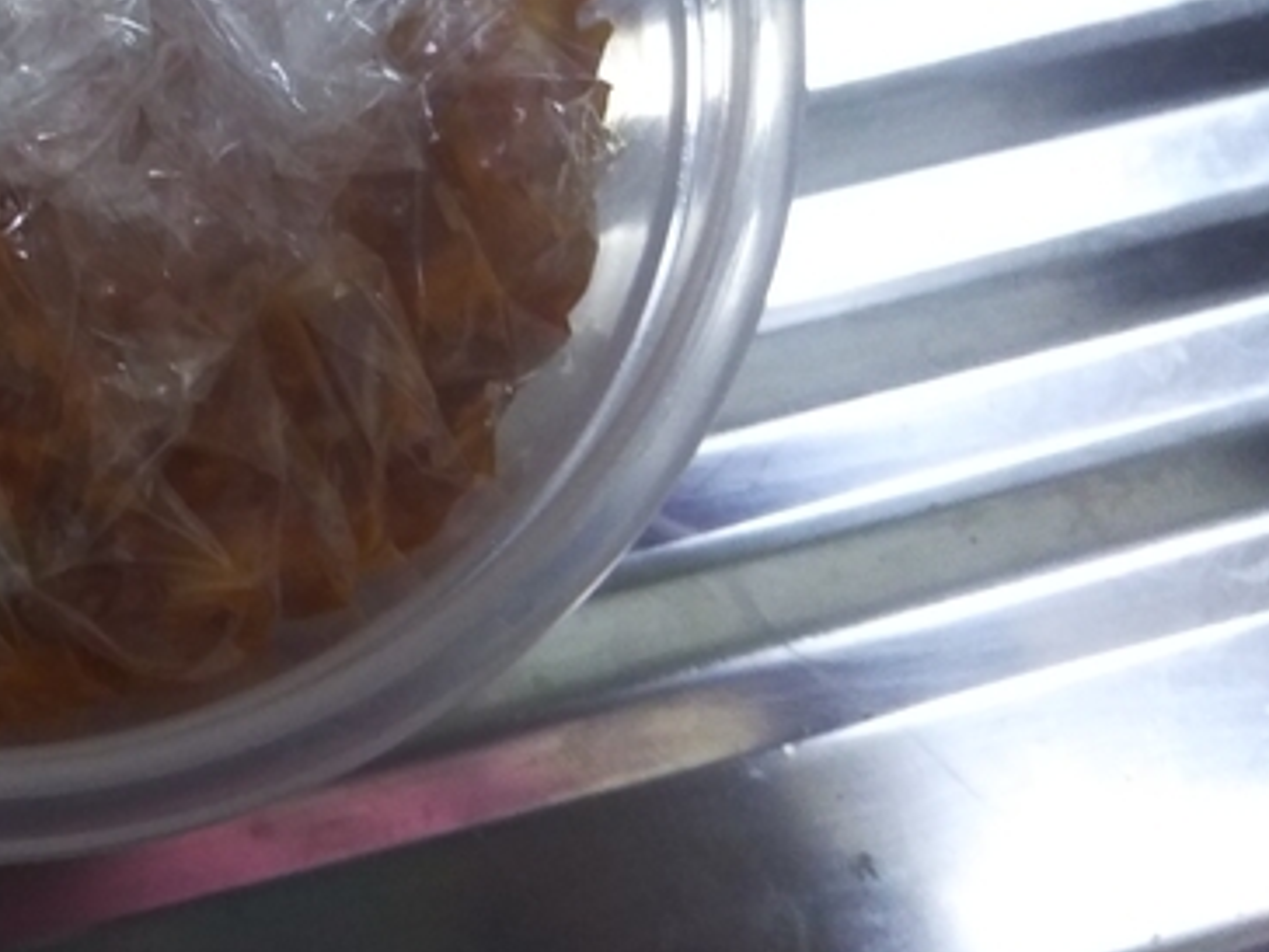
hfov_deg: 27.6
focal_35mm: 66
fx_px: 2420
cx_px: -17
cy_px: 35
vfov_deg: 21.6
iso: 125
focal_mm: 4
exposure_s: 1/30
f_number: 2.2
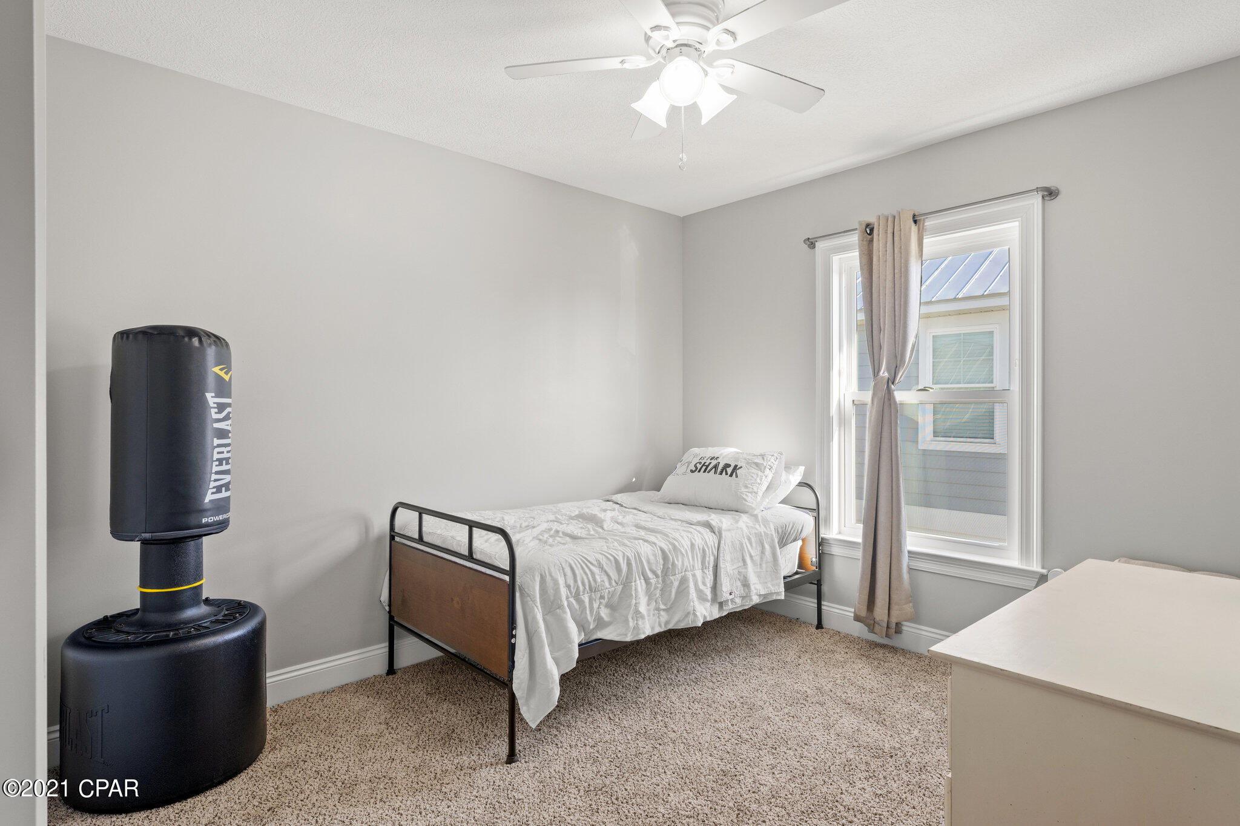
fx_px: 654
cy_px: 413
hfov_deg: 86.9
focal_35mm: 19
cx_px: 620
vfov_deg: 64.5
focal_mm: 19
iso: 500
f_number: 7.1
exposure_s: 1/3
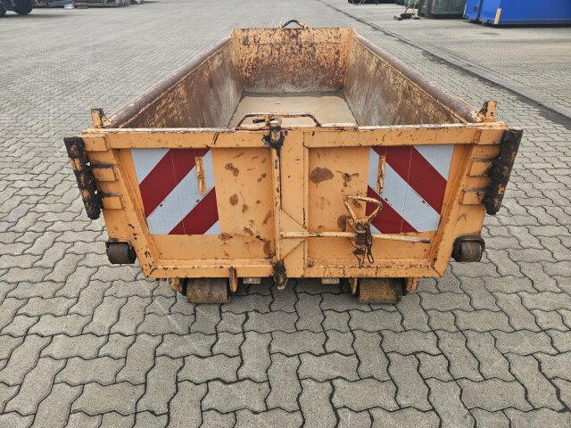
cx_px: 286
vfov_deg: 58.9
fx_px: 379
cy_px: 214
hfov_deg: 73.9
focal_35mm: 23
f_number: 1.8
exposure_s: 1/713
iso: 25
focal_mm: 5.4
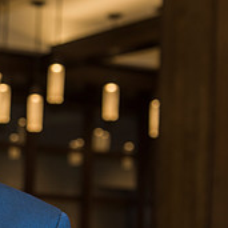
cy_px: 151
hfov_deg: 13.9
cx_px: -144
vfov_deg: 15.1
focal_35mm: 115
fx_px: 857
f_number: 4.5
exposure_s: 1/125
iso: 400
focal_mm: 40
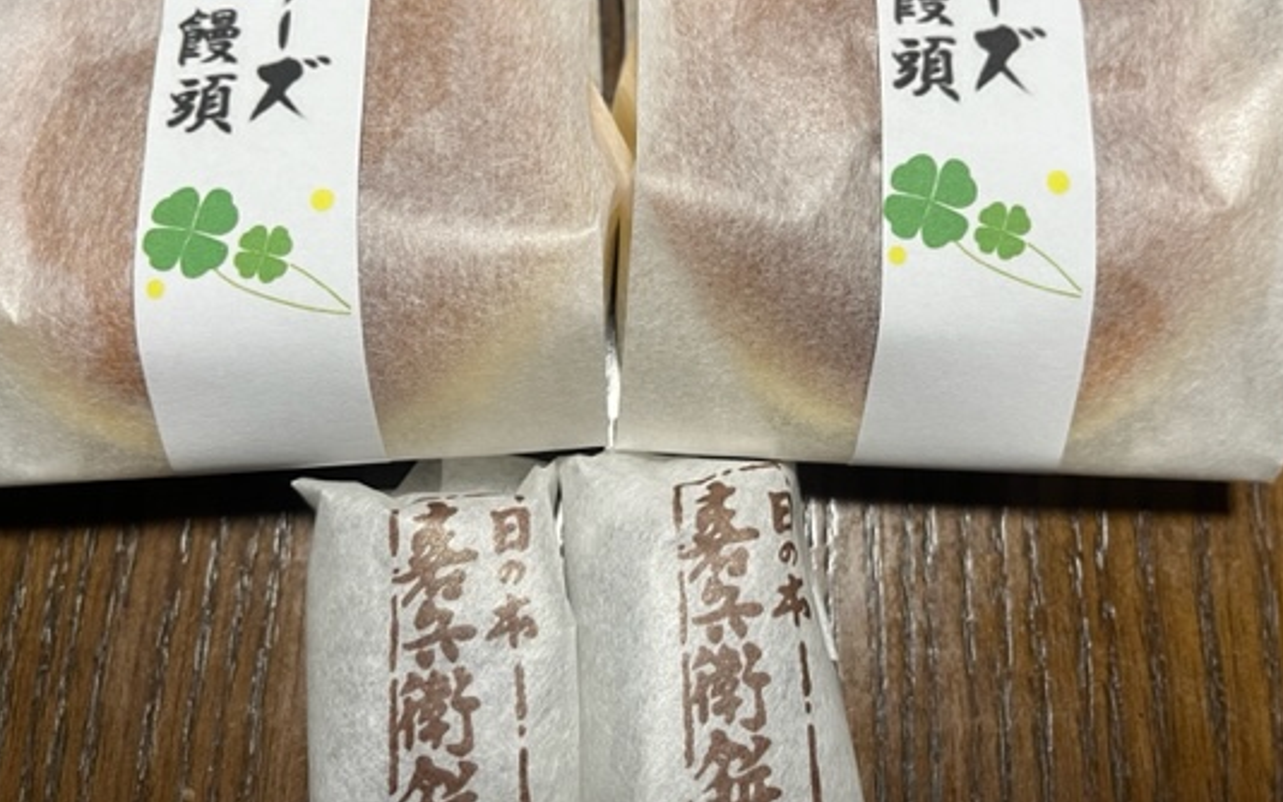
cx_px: 615
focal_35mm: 33
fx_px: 1154
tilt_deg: -70.9
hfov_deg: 58.1
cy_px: 324
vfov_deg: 38.2
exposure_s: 1/63
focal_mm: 5.1
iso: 125
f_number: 1.6
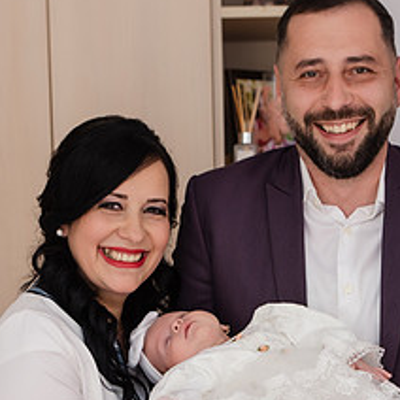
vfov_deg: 15.9
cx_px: 221
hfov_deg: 16.0
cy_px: 305
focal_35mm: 109
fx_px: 1425
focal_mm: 40
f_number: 3.2
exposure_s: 1/125
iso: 400
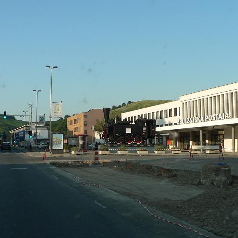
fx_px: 342
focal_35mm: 44
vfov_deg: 38.3
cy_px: 119
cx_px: 159
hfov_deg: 37.9
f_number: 4.5
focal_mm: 6.2
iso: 80
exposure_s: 1/400
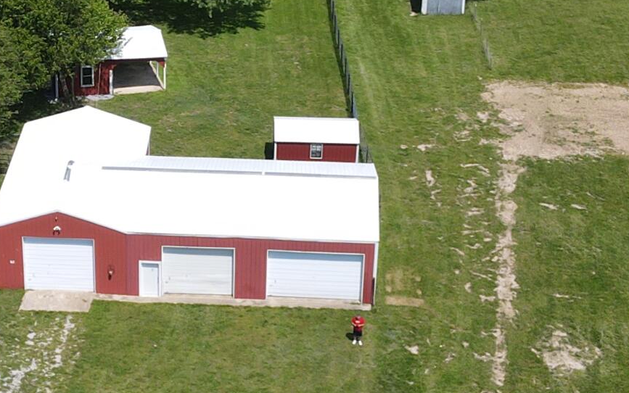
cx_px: 195
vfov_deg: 14.8
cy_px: 158
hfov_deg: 23.4
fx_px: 1509
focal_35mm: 88
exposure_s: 1/725
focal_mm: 4.5
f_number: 2.8
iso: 100
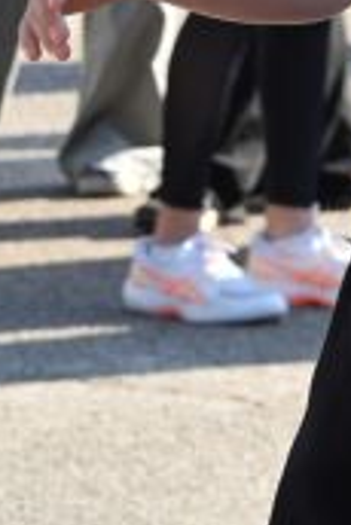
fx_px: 6101
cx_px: 514
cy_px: -147
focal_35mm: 418
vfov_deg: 4.9
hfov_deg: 3.3
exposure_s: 1/500
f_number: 11
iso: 1600
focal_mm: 120
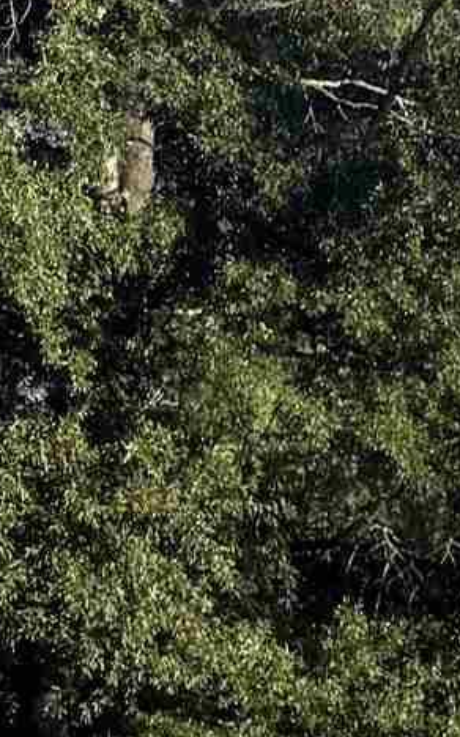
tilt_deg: +6.5
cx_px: 2193
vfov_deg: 12.1
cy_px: 992
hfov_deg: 5.9
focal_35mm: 167
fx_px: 3354
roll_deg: -2.4
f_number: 1.78
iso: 80
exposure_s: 1/2370
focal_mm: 6.76
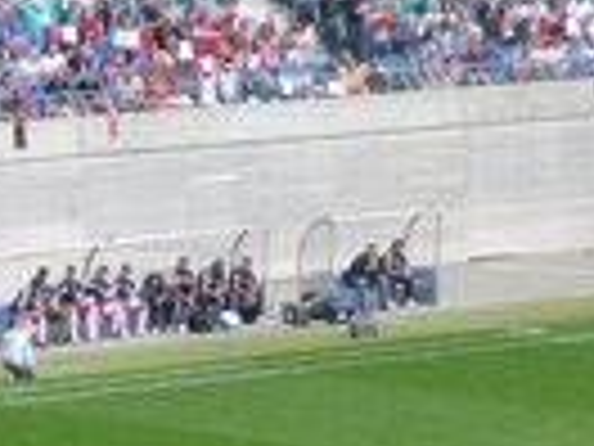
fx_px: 8254
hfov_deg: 4.1
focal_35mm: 481
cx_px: 947
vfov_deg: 3.1
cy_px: 338
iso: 100
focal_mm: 20.3
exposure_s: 1/80
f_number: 4.7
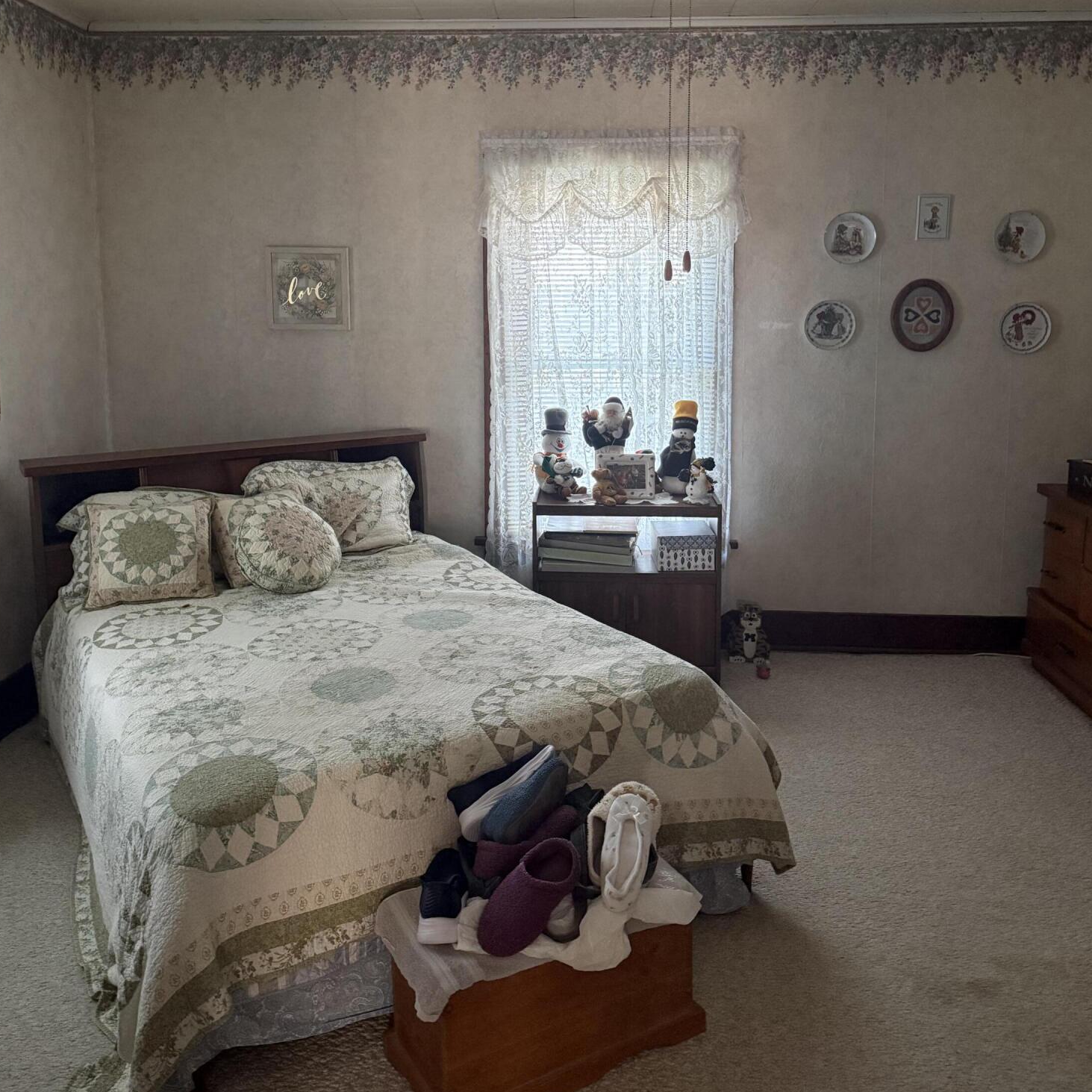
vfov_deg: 55.0
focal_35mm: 29
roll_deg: +0.4
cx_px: 537
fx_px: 1035
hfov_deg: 55.6
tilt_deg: -7.1
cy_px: 411
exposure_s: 1/60
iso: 640
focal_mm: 6.76
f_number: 1.78
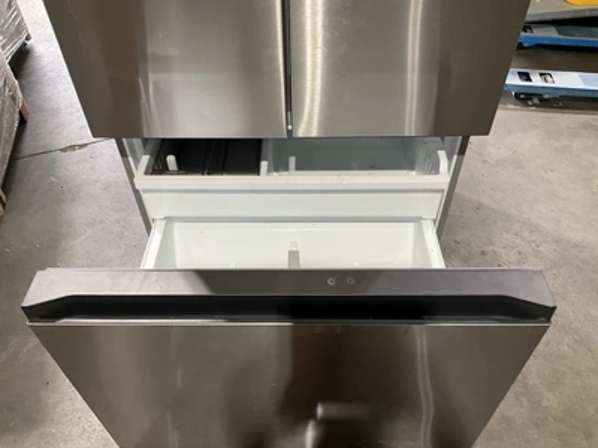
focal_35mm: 29
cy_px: 224
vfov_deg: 48.2
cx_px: 299
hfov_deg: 61.7
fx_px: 501
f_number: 1.8
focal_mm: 3
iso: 100
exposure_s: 1/60
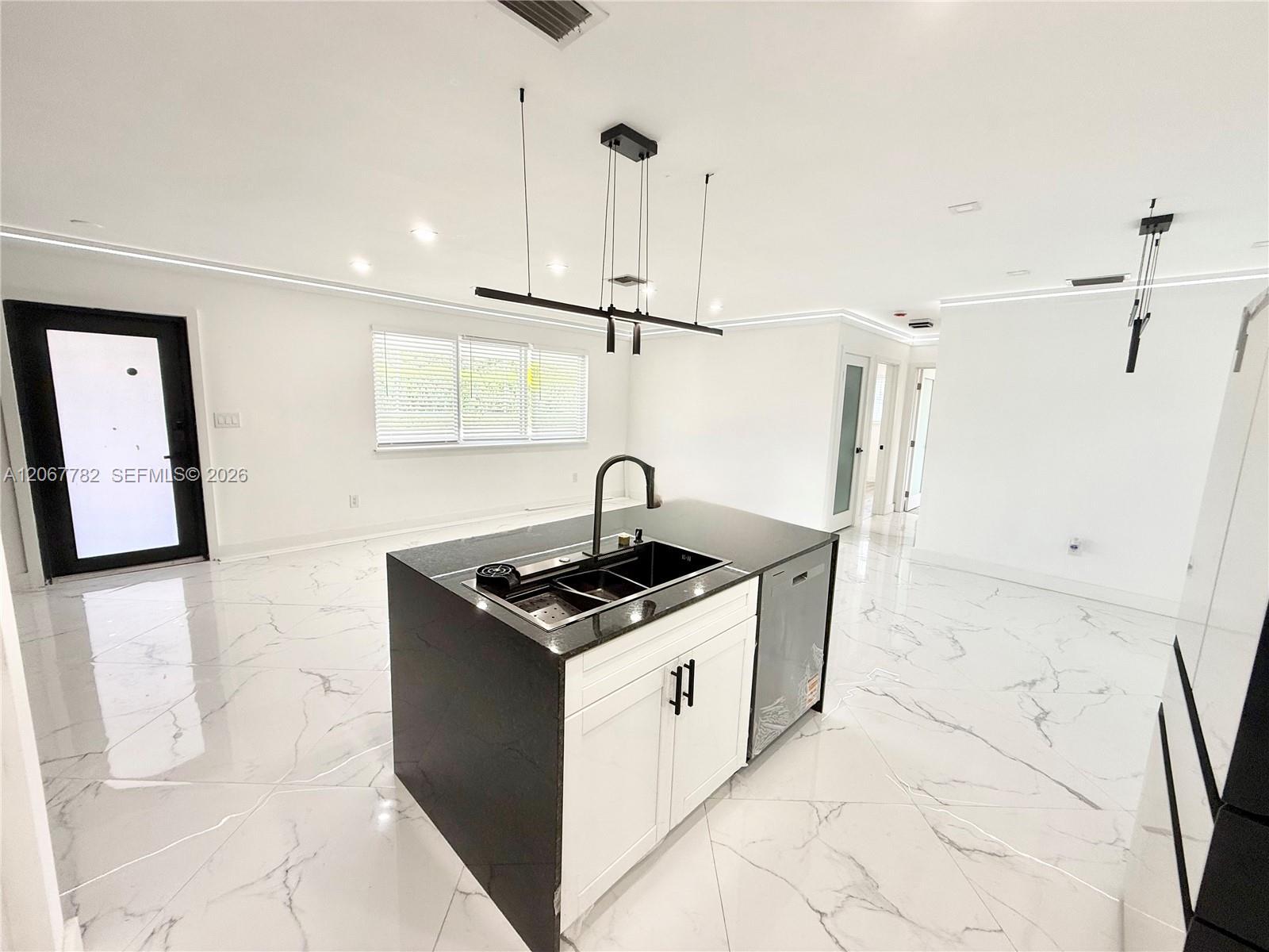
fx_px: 513
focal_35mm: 14
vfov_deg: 85.7
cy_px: 476
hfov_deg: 102.1
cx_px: 634
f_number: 2.2
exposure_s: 1/100
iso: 50
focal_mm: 2.22
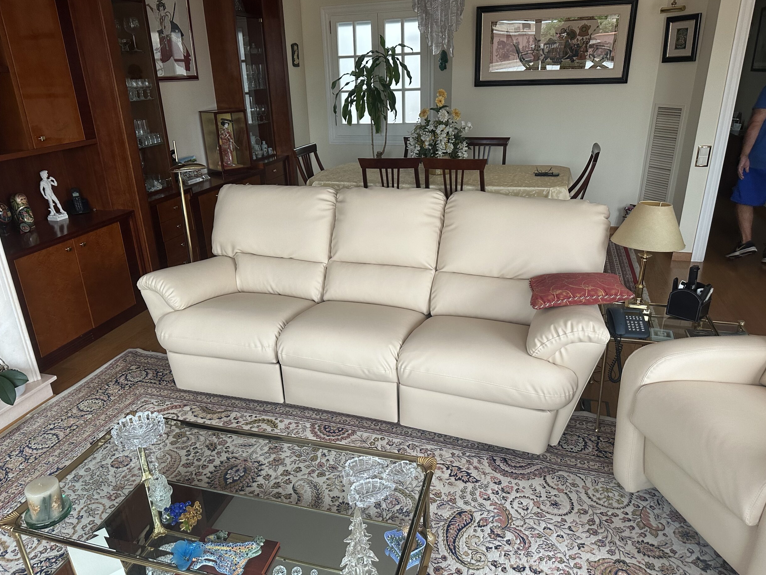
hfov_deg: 69.4
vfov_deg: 54.9
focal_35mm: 25
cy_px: 296
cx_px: 371
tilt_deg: -23.0
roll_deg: +1.8
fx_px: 553
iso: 200
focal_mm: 6.86
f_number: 1.78
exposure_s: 1/121
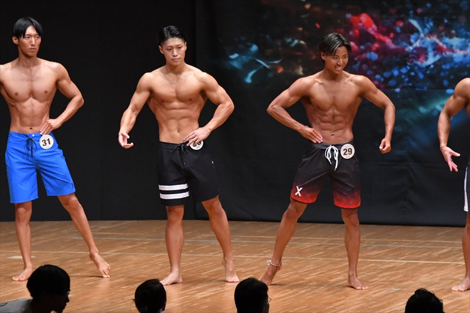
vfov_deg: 5.1
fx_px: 3523
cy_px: 156
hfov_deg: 7.6
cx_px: 235
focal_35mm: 270
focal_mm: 180
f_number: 5.6
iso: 8000
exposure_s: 1/400
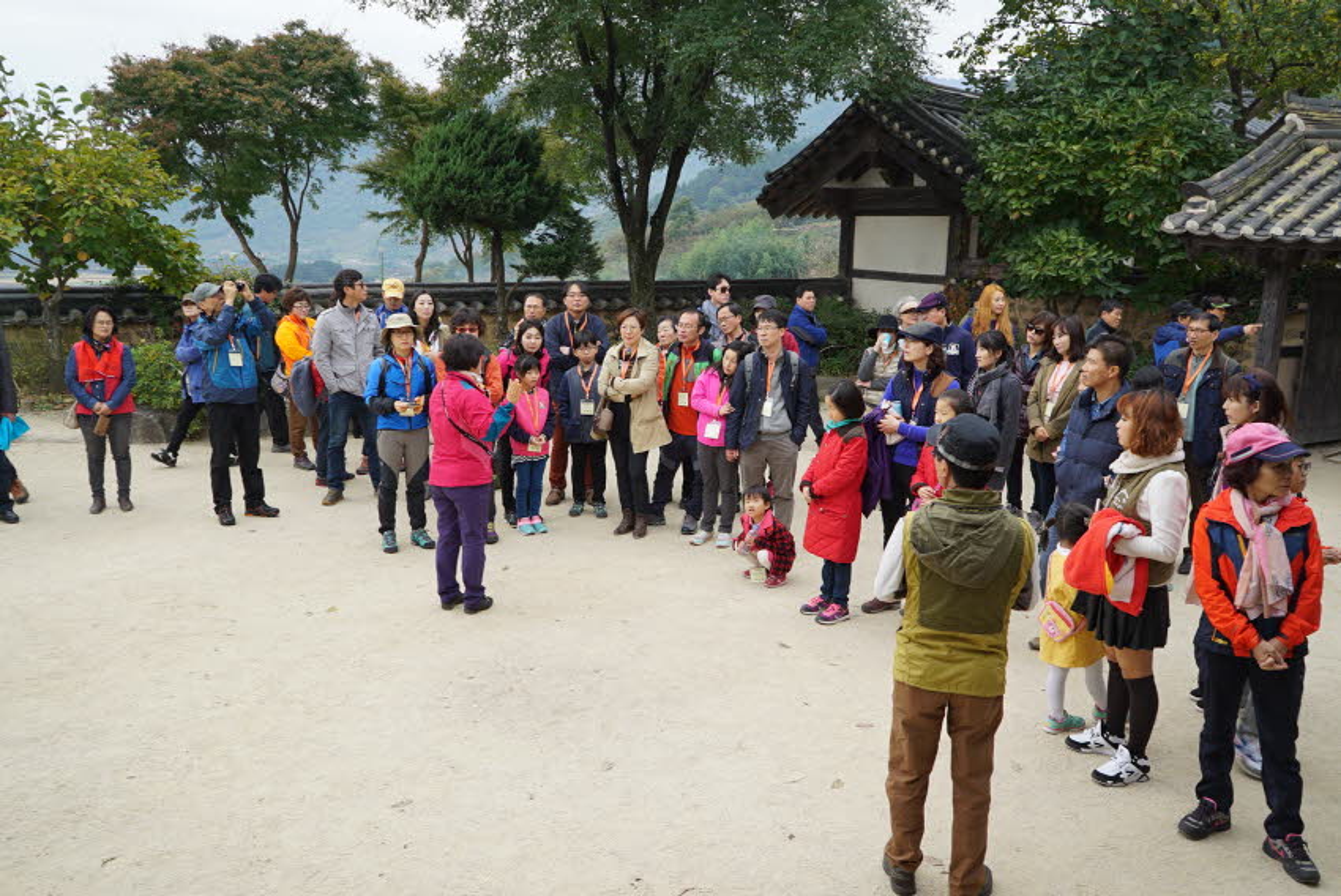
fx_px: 1044
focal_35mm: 28
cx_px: 670
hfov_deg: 65.4
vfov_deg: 46.5
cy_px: 448
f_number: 5.6
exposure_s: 1/100
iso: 100
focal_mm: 28
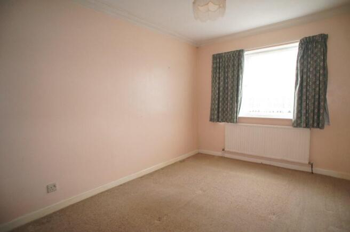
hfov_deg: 73.8
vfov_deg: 53.0
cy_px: 116
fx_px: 233
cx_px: 175
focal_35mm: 24
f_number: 3.2
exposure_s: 1/80
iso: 800
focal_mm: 16
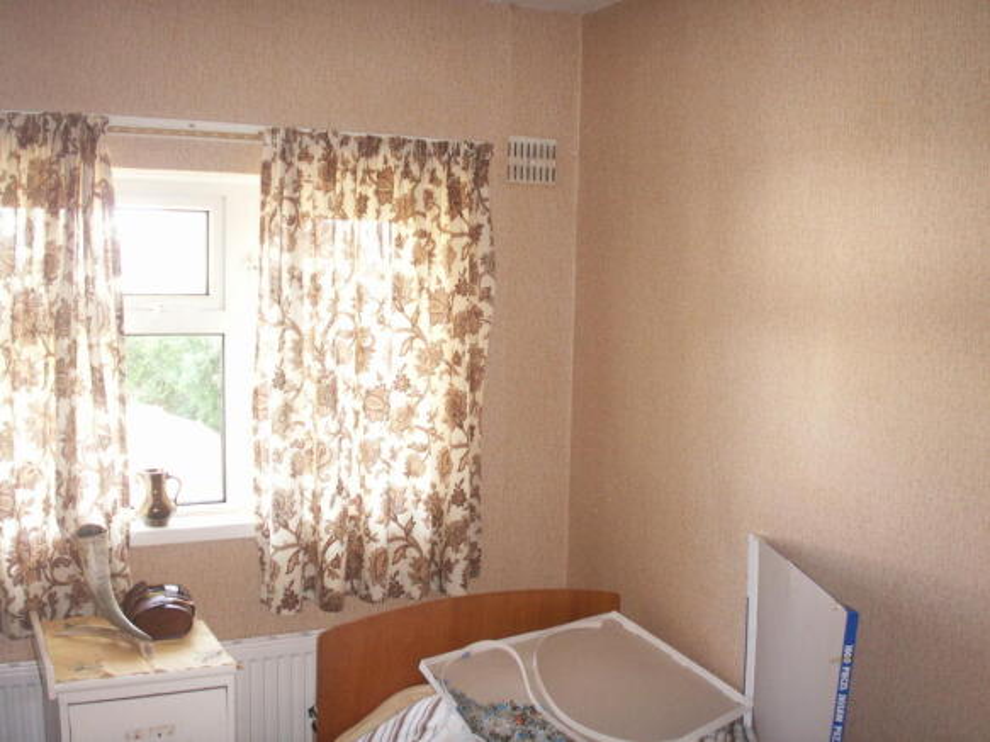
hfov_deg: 50.1
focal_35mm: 37
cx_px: 495
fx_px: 1058
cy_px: 371
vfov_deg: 38.7
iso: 160
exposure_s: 1/40
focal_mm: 7.7
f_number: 3.5
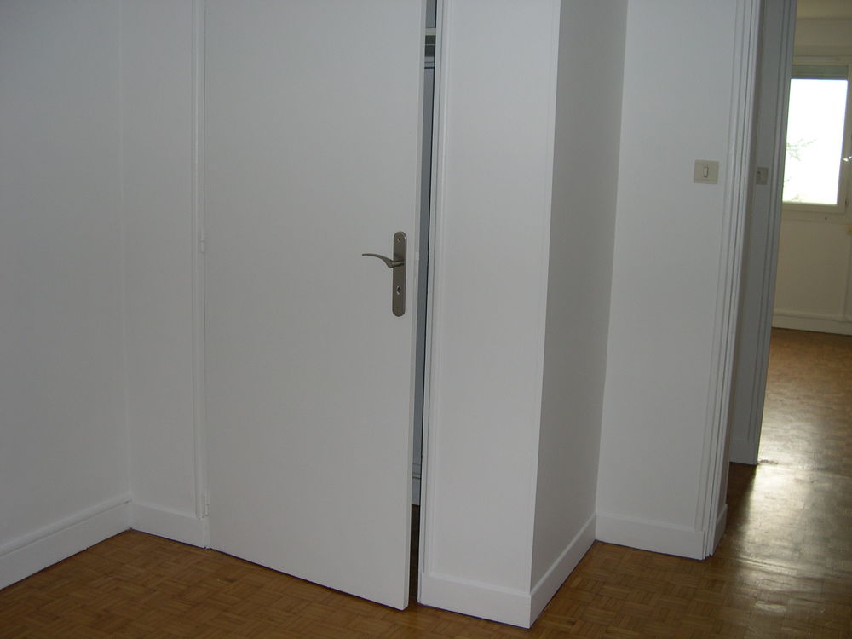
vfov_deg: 37.7
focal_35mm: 38
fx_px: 935
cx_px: 426
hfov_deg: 49.0
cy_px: 320
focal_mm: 8
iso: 100
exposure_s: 1/60
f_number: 2.8
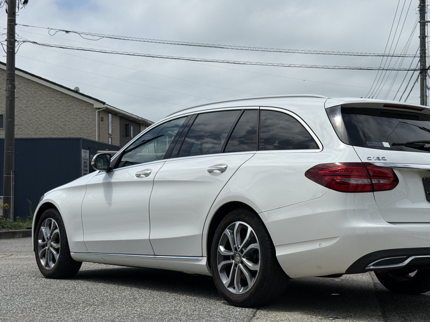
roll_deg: +0.4
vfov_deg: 22.3
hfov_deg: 29.2
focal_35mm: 66
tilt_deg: +1.0
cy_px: 172
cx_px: 275
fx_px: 820
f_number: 1.78
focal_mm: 6.76
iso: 80
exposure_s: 1/11364
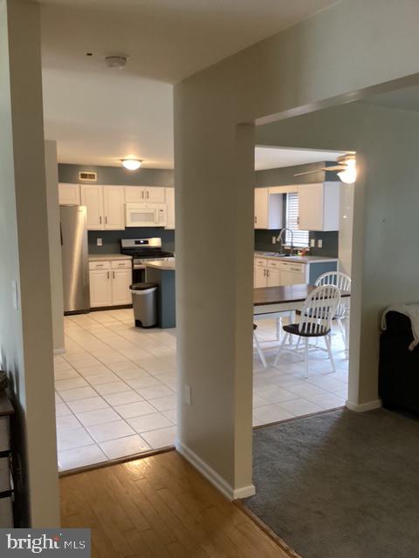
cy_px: 279
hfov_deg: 45.4
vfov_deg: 58.4
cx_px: 210
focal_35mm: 31
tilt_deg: -7.9
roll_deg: -2.5
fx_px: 500
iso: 250
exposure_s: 1/33
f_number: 2.4
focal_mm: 3.3
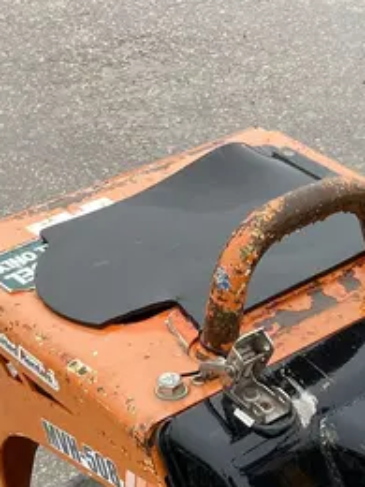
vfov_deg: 23.3
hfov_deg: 17.8
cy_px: 533
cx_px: 432
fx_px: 1111
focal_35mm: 79
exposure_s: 1/115
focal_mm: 3.99
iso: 80
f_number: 1.8
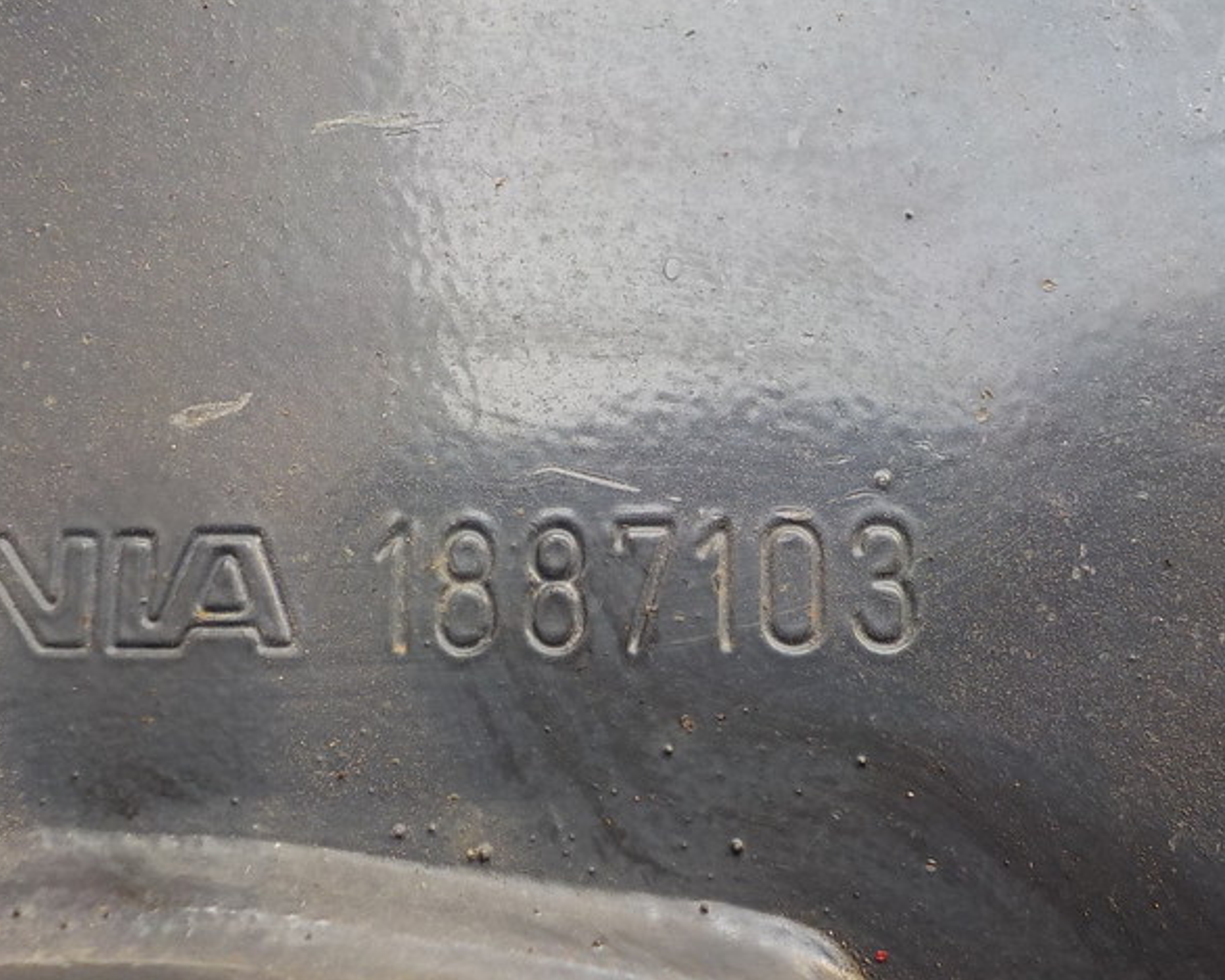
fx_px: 1160
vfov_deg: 45.8
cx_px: 625
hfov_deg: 55.7
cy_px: 495
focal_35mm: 32
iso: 125
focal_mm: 4.1
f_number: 3.3
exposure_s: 1/30
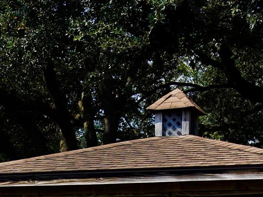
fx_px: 1056
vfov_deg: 10.2
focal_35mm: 139
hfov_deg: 14.2
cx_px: 83
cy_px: 326
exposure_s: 1/3200
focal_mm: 34
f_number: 5.6
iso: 1000
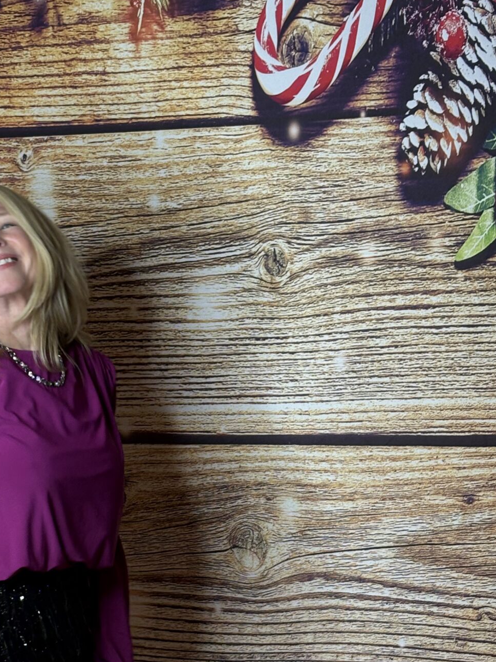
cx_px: 99
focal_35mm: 103
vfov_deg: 19.0
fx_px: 1968
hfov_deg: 14.3
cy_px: 462
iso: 64
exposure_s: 1/60
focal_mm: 5.96
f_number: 1.6
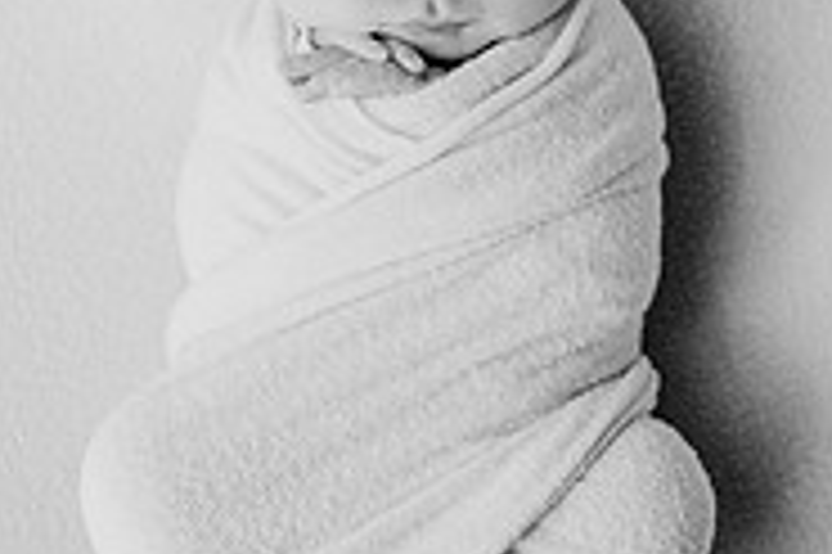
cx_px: 458
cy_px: 84
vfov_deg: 14.0
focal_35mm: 97
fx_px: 2240
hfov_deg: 21.0
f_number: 4
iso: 100
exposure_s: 1/160
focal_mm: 30
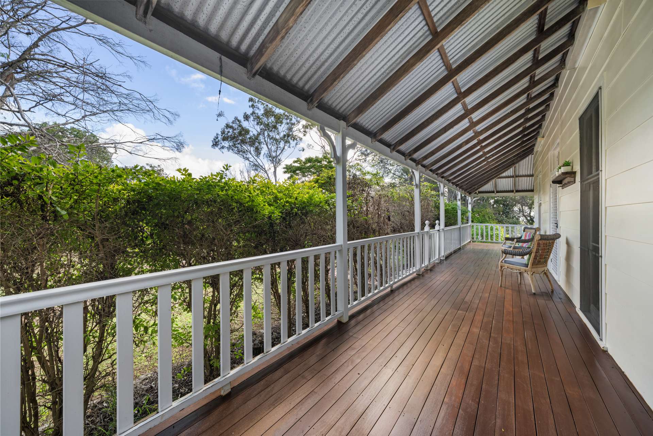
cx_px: 326
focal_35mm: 14
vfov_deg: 81.2
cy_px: 218
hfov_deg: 104.2
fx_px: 254
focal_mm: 14
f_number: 8
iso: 100
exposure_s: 1/3
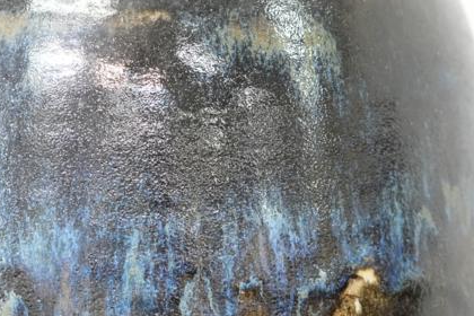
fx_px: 2857
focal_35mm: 217
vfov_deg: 6.3
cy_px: 218
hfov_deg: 9.5
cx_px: 184
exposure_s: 1/100
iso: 4000
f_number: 4
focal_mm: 84
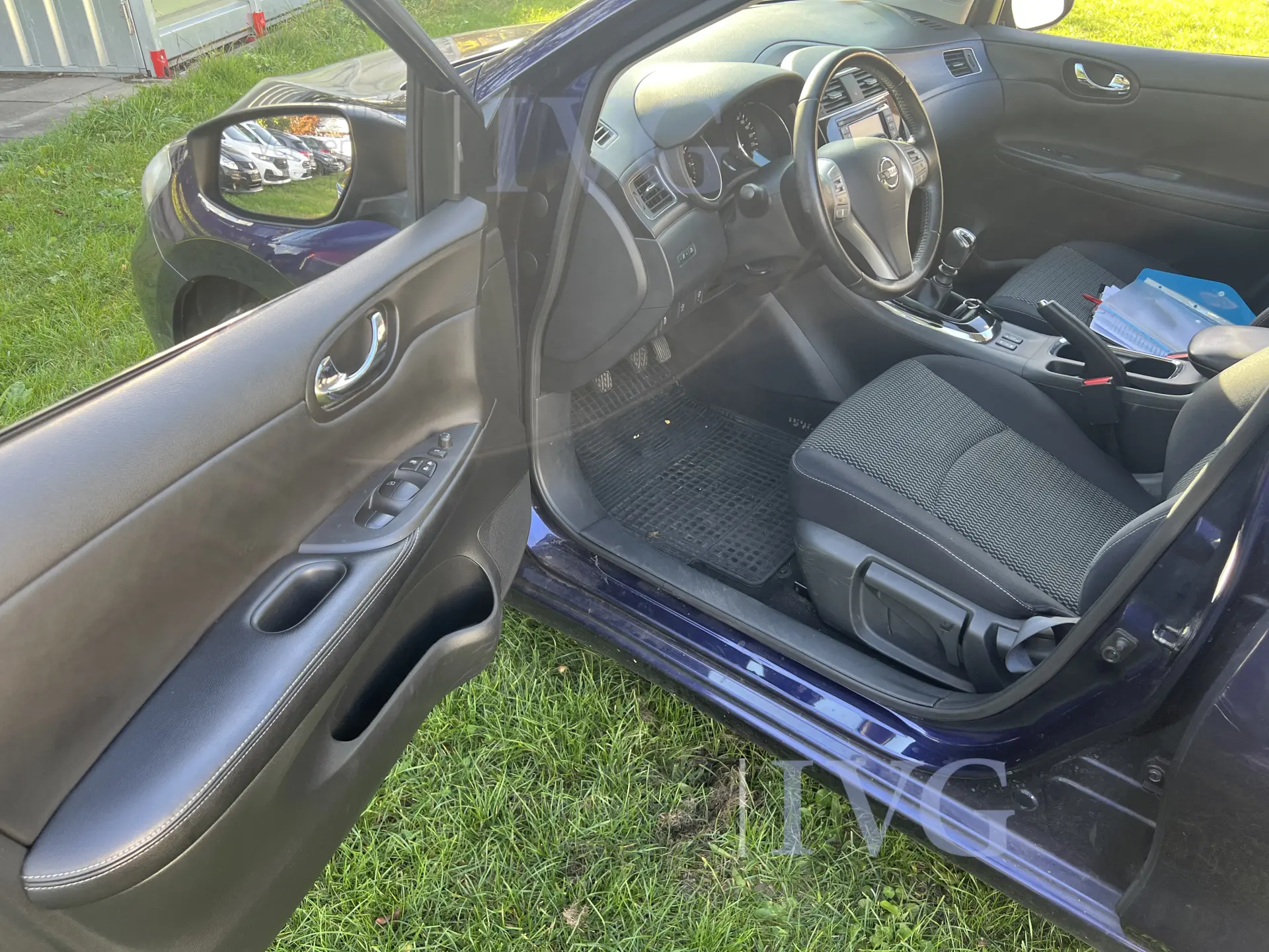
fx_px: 953
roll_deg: +0.7
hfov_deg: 67.3
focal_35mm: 26
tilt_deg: -34.0
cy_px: 476
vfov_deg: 53.1
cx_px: 634
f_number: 1.5
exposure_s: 1/121
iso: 50
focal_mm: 5.7
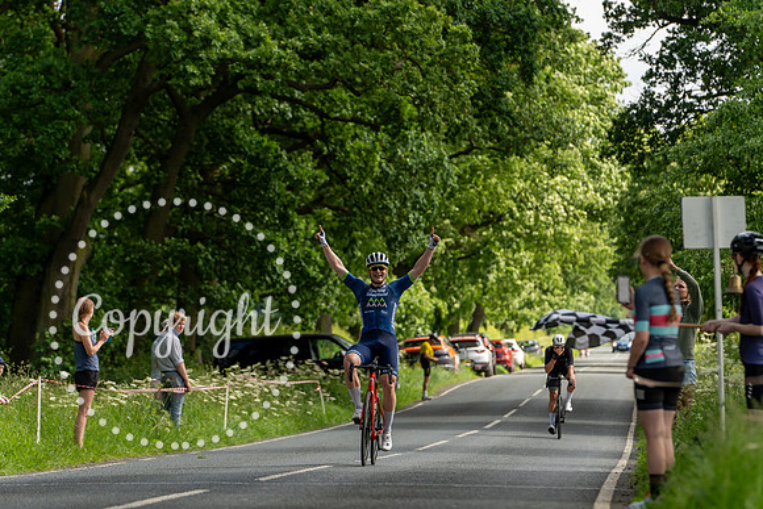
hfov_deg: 13.2
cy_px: 254
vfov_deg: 8.9
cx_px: 382
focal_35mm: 155
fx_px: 3286
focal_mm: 155
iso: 250
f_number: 4
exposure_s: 1/1000
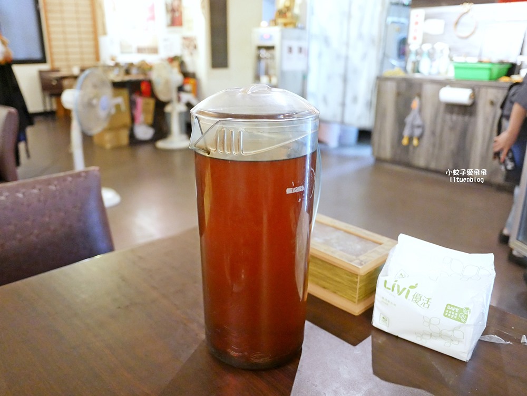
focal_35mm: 28
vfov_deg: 49.8
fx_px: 426
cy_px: 198
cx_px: 264
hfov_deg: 63.4
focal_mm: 14
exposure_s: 1/50
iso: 3200
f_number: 2.5
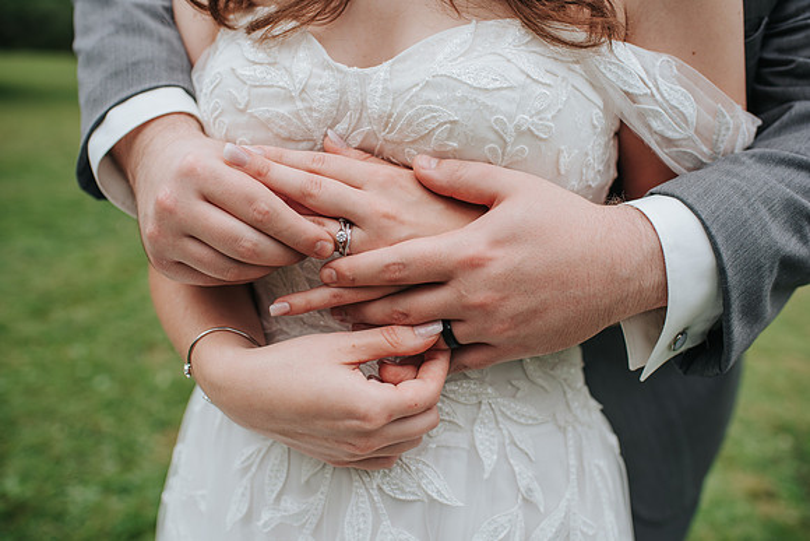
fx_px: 788
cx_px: 405
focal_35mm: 35
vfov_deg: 37.9
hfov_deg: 54.4
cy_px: 270
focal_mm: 35
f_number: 3.2
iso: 100
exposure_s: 1/640
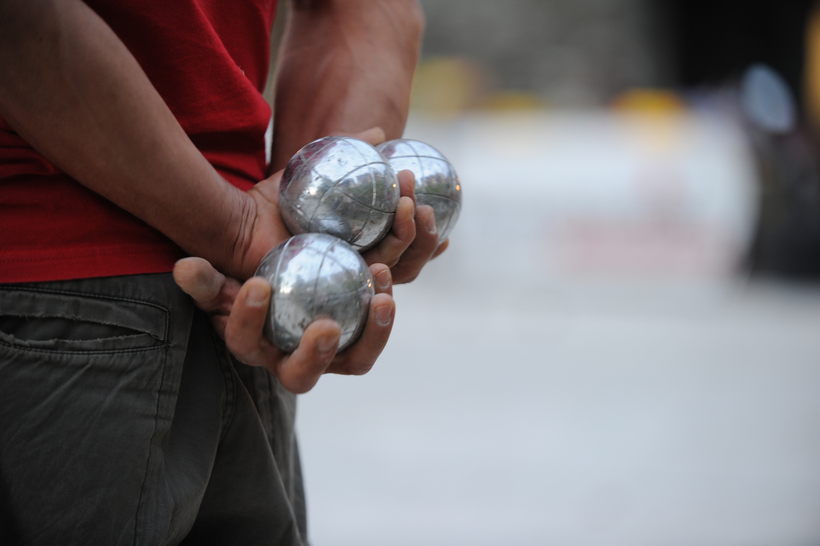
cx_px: 410
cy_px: 273
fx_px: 2732
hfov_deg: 17.1
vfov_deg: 11.4
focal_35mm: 120
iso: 800
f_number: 2.8
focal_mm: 120
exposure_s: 1/50
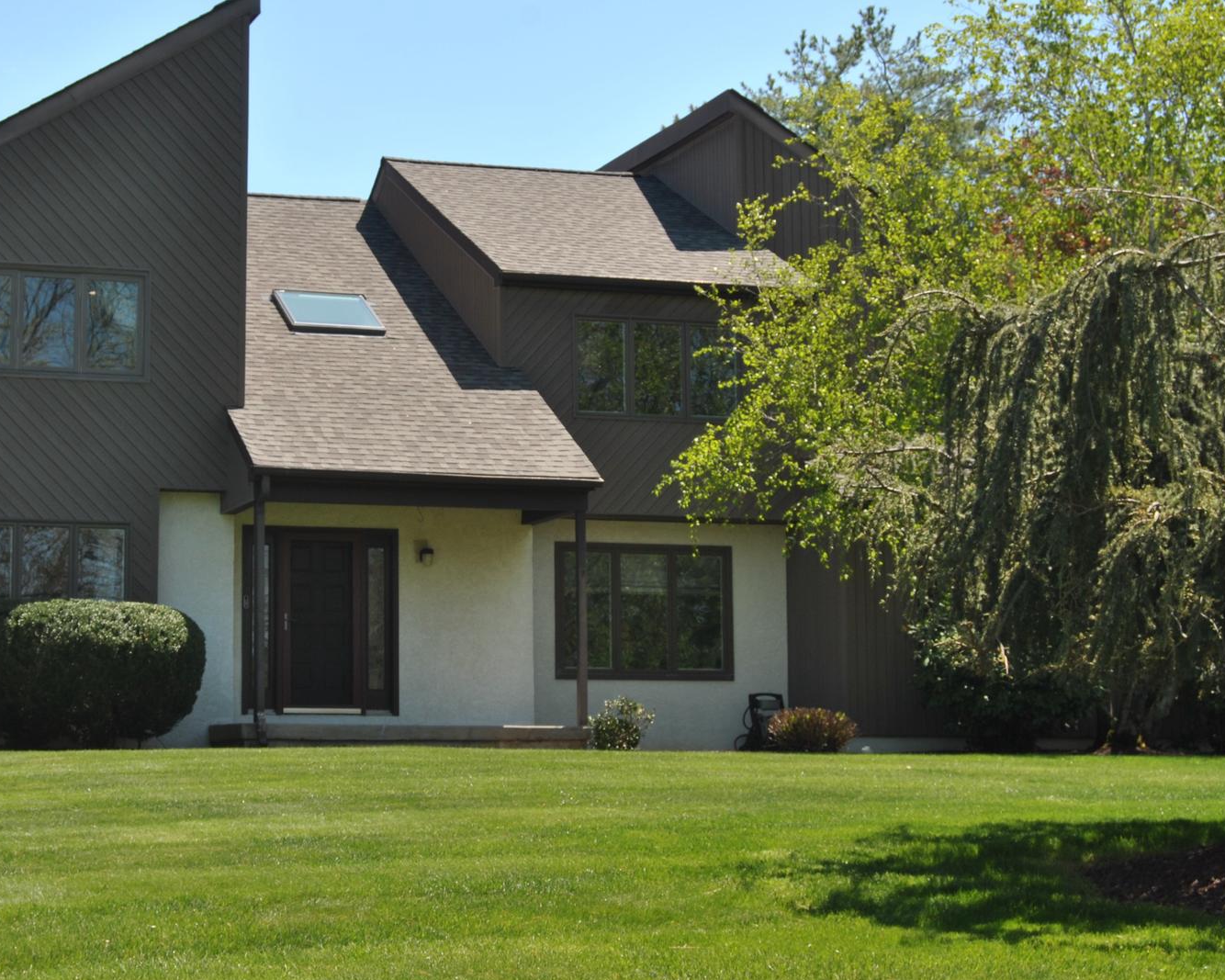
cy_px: 422
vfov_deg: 20.2
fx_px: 2745
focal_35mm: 76
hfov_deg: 25.1
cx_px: 458
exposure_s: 1/200
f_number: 8
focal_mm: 35
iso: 100
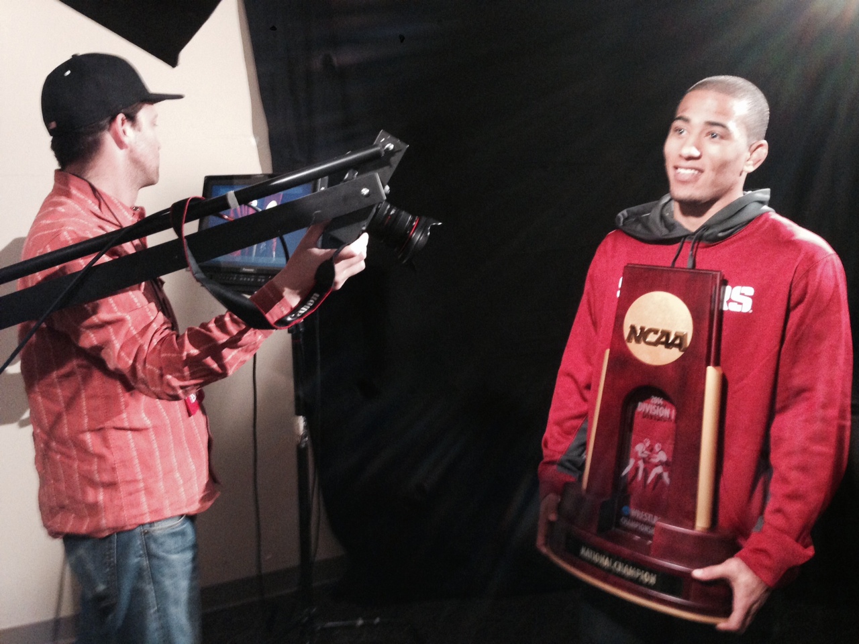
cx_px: 430
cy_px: 322
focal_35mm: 33
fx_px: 819
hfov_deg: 55.4
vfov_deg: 42.9
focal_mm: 4.12
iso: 320
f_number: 2.4
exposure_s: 1/20
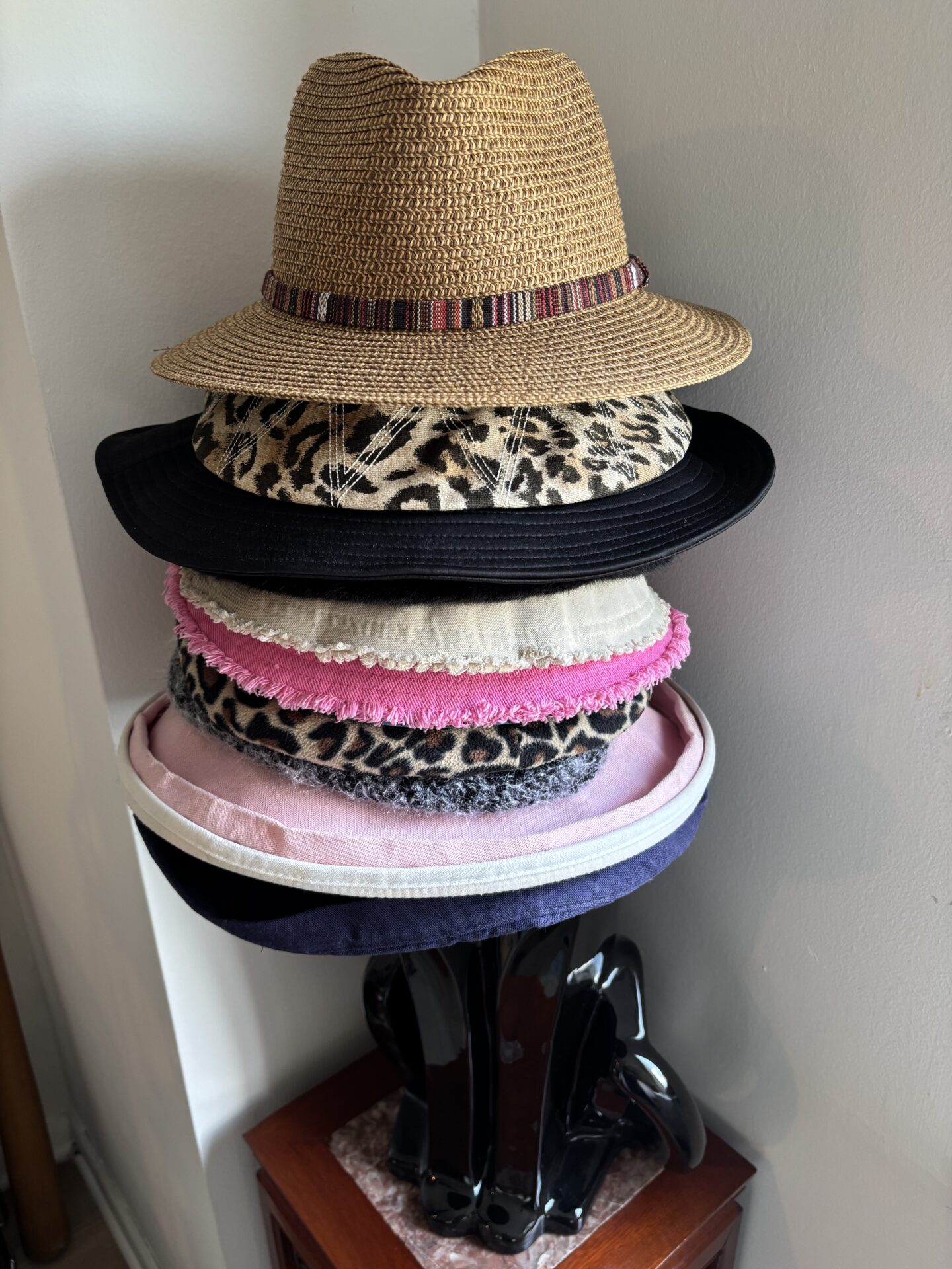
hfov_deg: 53.1
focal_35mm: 26
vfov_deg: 67.3
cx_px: 476
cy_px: 634
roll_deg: +1.4
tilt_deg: -26.2
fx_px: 953
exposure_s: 1/60
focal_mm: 5.96
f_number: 1.6
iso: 100
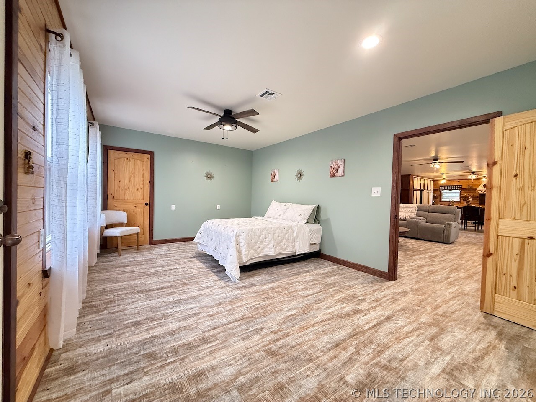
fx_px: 217
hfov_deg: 102.1
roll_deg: -1.8
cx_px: 268
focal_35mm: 14
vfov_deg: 85.7
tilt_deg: -0.9
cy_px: 201
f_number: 2.2
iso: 640
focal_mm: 2.22
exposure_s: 1/60
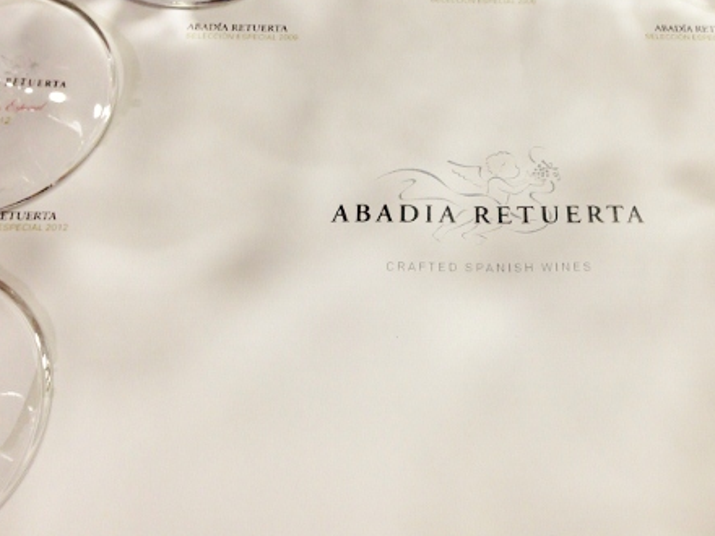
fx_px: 991
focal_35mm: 48
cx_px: 486
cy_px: 187
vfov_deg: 30.1
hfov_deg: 39.1
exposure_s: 1/40
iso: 50
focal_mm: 4.13
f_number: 2.4
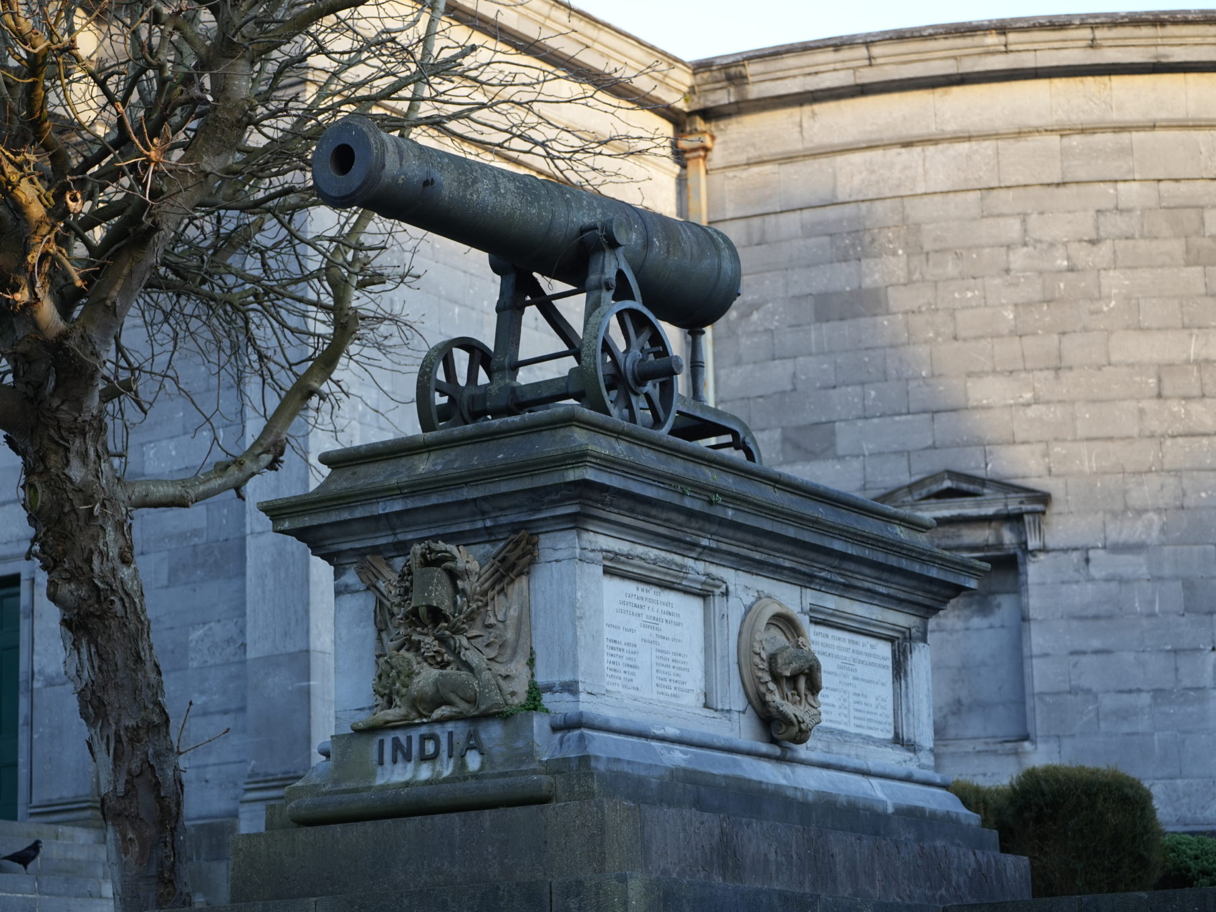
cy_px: 455
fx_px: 3091
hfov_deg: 22.3
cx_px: 601
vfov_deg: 16.8
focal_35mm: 88
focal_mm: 81
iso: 250
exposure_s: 1/250
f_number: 2.8
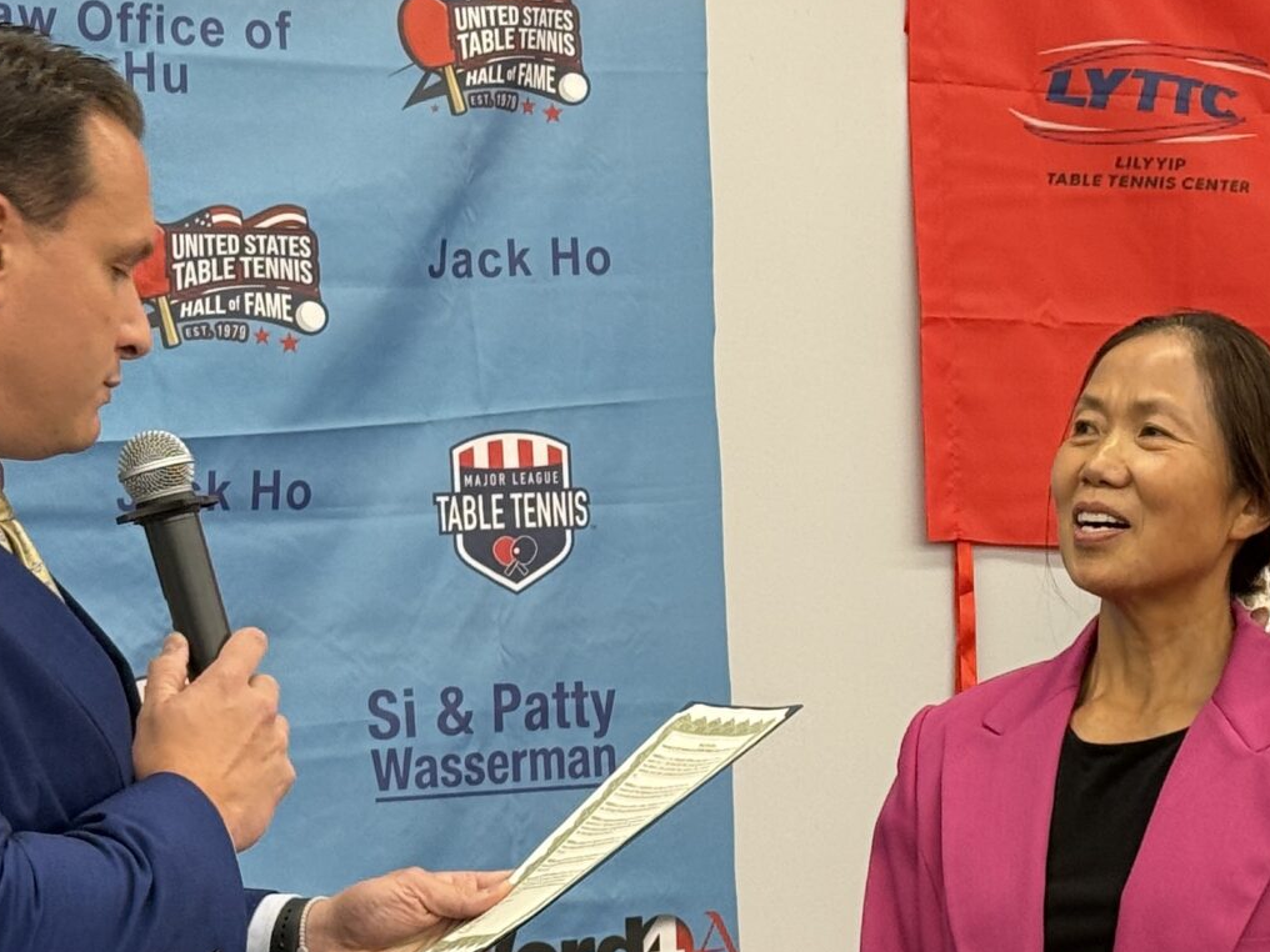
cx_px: 864
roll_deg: +1.4
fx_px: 4439
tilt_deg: +4.0
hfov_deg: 16.2
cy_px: 506
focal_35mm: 121
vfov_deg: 12.2
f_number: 1.78
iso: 80
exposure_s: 1/60
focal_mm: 6.76
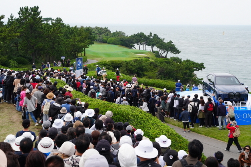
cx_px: 126
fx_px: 425
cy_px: 84
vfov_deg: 22.3
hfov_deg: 32.9
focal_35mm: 61
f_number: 6.3
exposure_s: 1/1000
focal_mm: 61
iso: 800
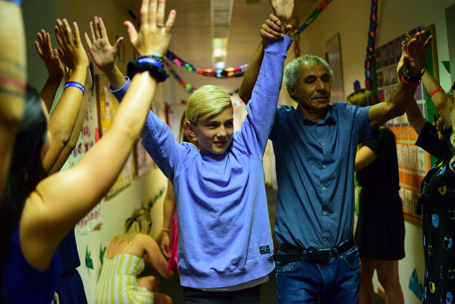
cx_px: 228
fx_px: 664
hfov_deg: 37.8
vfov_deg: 25.8
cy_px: 152
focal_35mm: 52
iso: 2800
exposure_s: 1/250
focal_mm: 35
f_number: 1.8
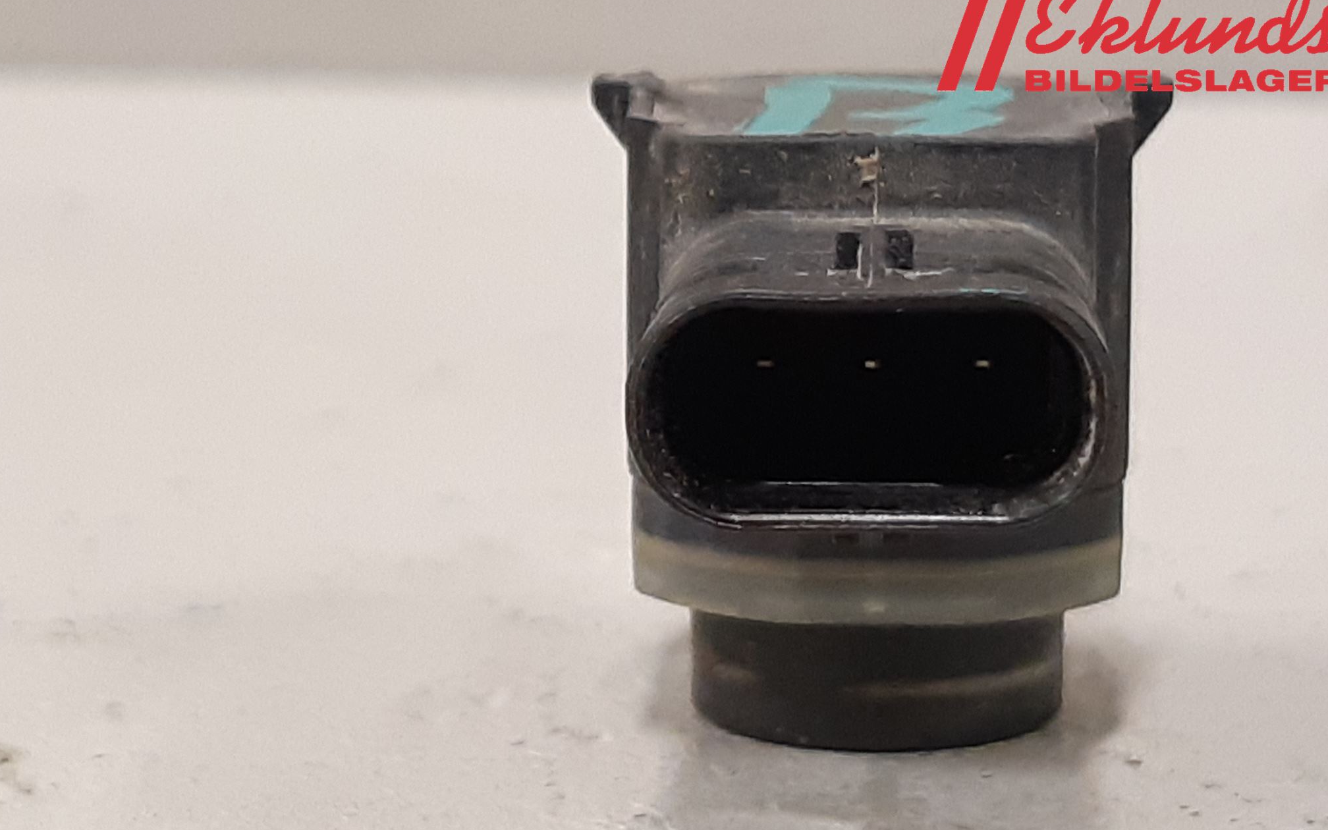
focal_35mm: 28
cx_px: 667
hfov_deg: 66.5
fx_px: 1013
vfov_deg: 44.4
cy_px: 485
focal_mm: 3.93
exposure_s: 1/50
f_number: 1.7
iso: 200
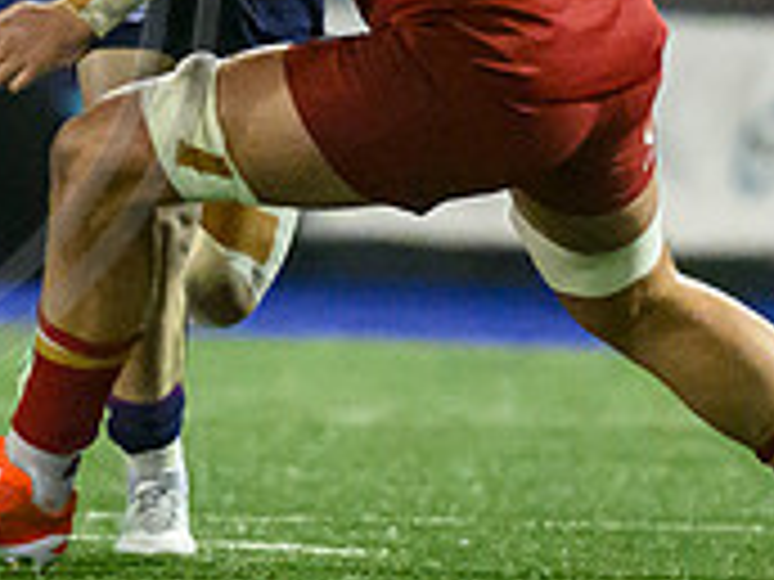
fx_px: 53708
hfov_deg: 0.8
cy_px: 10
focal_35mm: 2402
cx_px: -90
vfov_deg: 0.6
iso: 12800
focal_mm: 400
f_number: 2.8
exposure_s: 1/1600
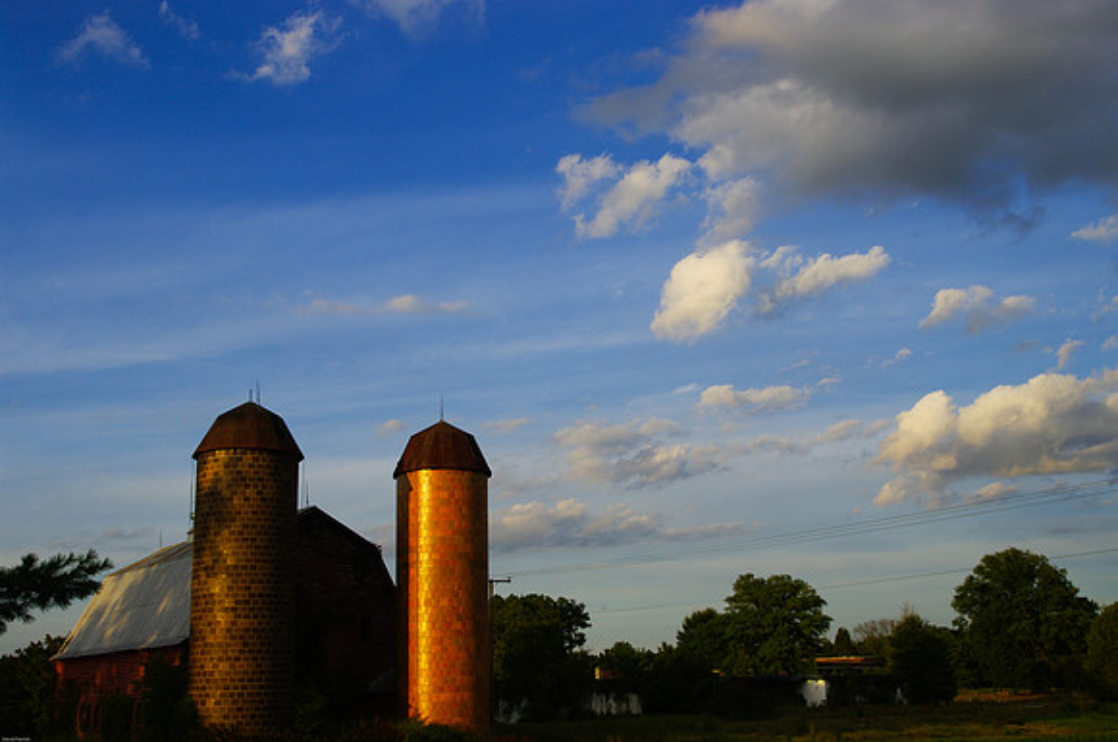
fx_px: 1303
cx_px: 559
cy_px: 371
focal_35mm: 42
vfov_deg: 31.8
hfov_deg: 46.5
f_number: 6.7
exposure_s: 1/250
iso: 100
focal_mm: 28
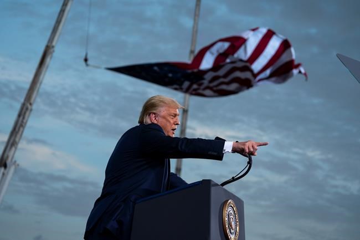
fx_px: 1000
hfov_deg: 20.4
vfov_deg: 13.7
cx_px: 180
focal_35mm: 100
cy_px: 120
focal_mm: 100
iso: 1250
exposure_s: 1/640
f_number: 5
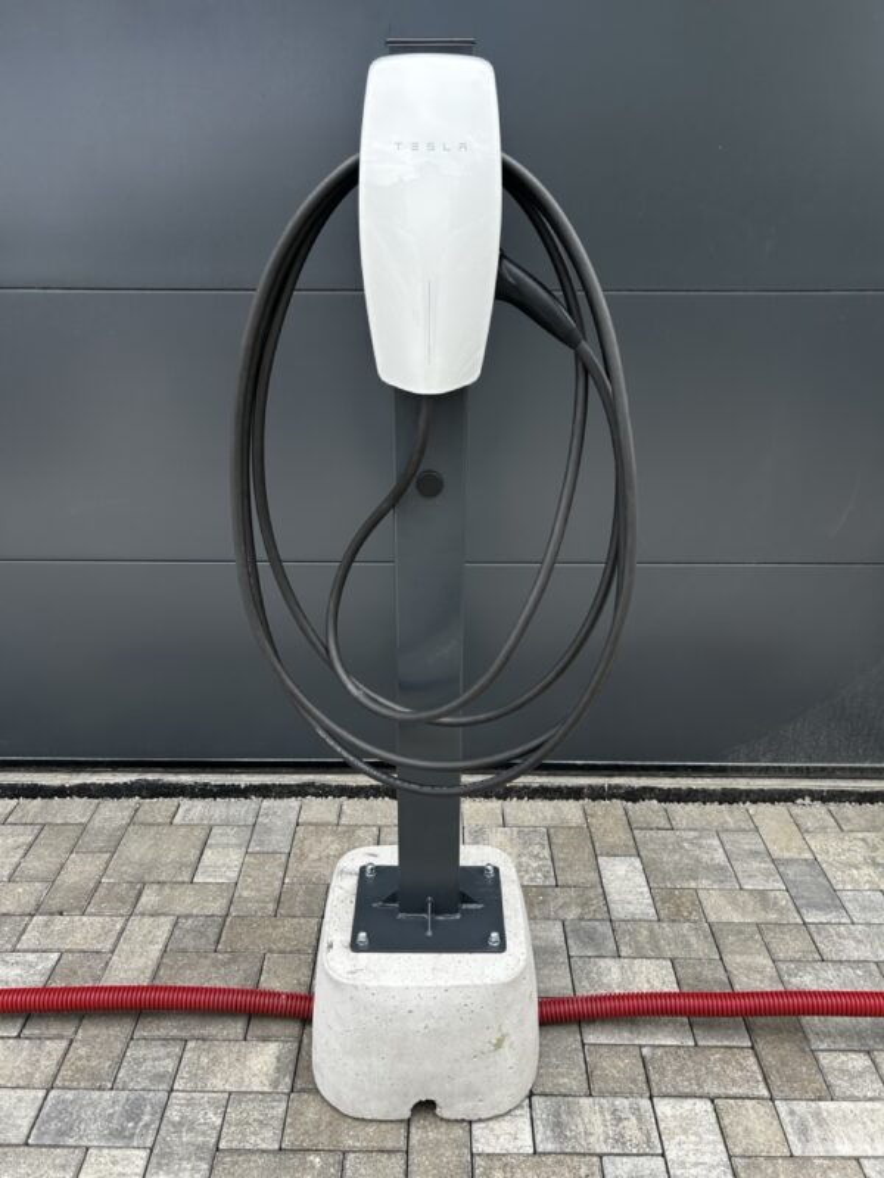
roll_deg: -0.3
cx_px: 442
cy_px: 589
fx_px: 885
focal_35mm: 26
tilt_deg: -20.0
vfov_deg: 67.3
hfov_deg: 53.1
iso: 50
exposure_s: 1/780
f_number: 1.5
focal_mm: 5.7
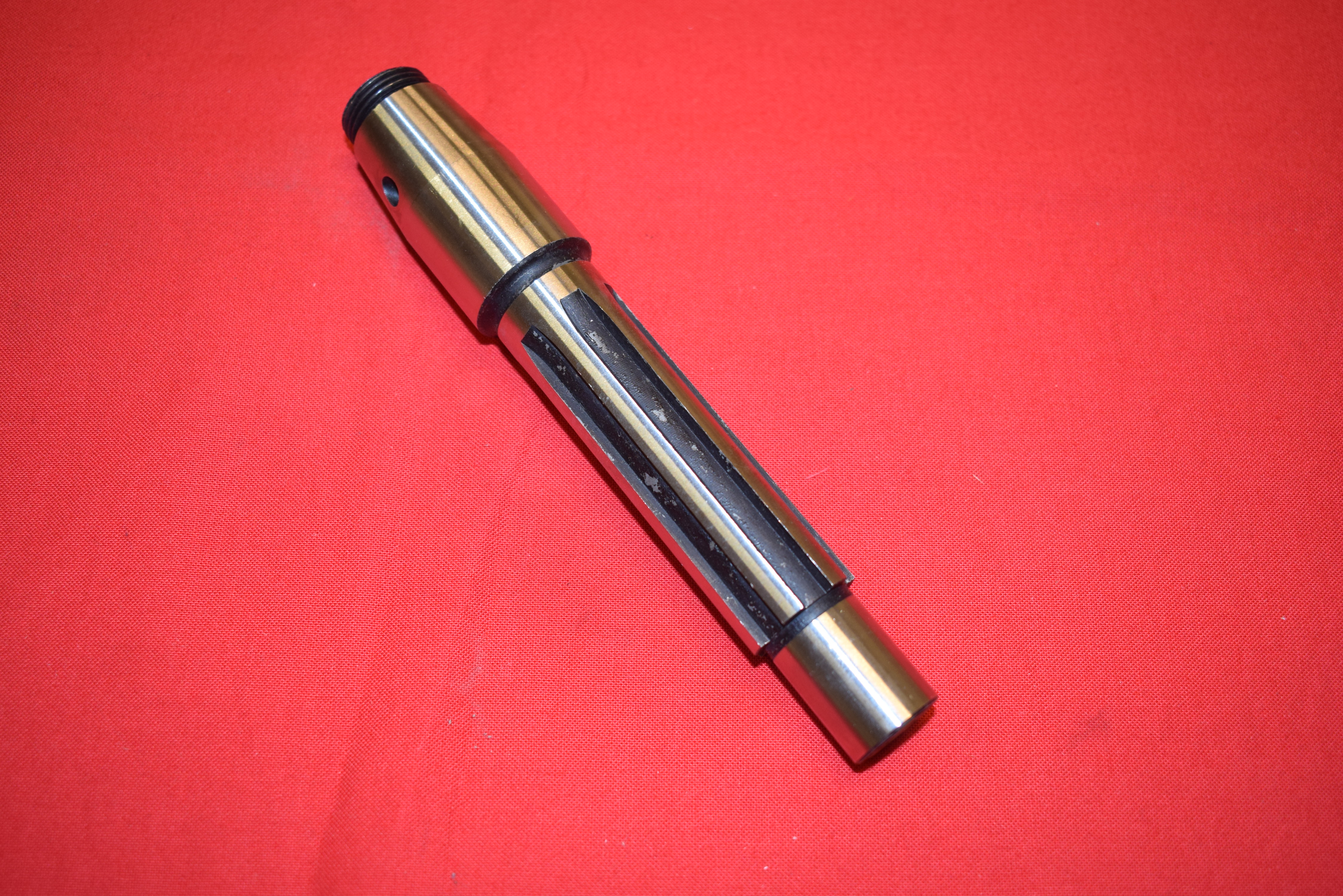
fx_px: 1455
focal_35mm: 39
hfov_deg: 49.5
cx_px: 672
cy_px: 448
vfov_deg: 34.2
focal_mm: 26
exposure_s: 1/80
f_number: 5
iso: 500
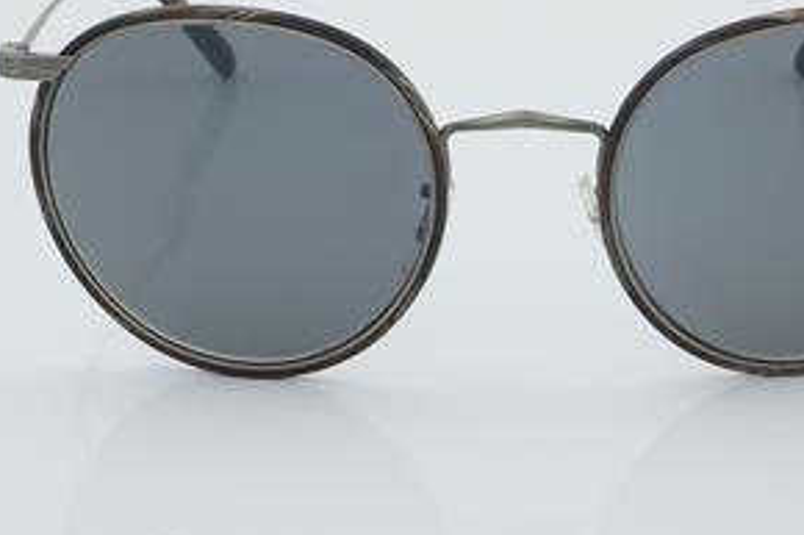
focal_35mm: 114
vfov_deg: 12.0
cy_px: 186
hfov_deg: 18.0
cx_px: 524
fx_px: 2538
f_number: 32
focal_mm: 55
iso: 100
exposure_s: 1/4
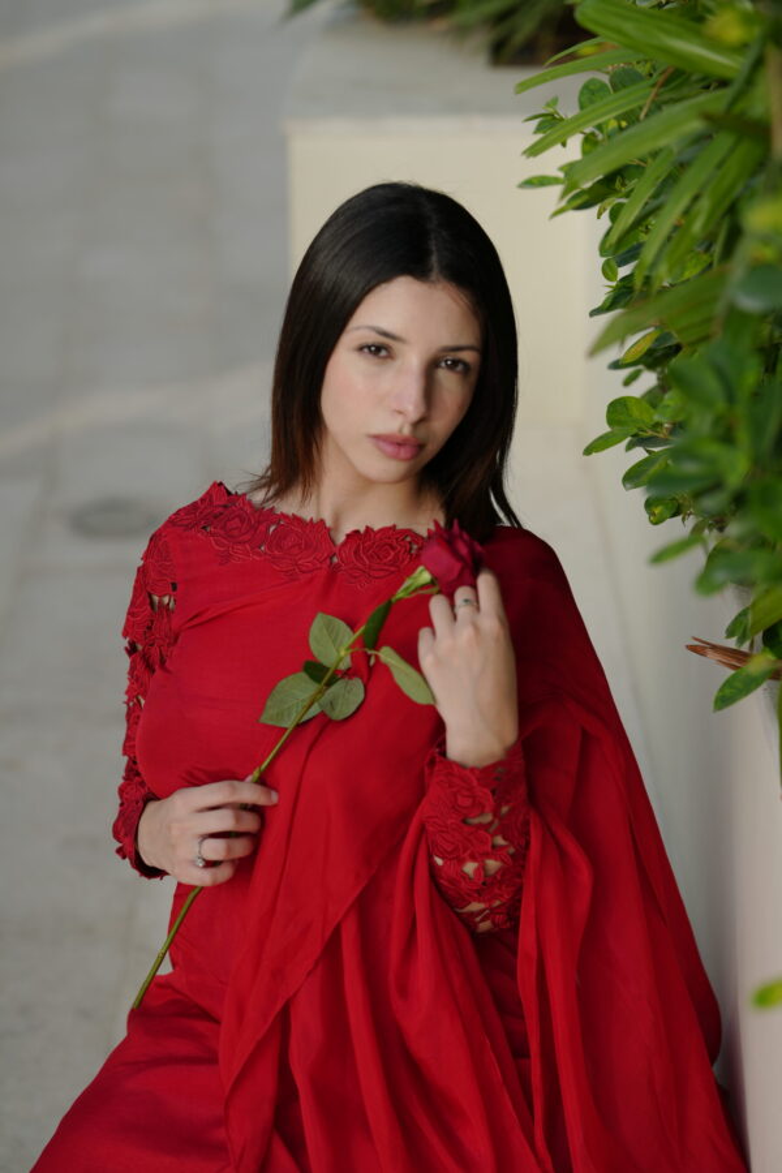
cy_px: 586
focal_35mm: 85
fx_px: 2769
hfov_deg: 16.1
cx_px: 391
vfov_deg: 23.9
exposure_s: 1/320
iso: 50
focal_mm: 85
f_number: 2.5
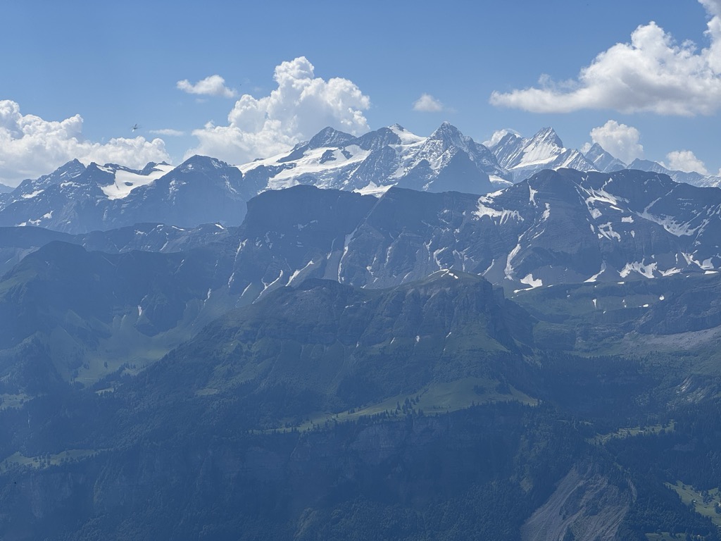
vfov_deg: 19.1
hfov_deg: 25.3
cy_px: 270
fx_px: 1604
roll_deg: -2.0
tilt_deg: -1.2
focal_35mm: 77
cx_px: 360
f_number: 2.8
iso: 20
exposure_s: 1/1325
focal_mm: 9
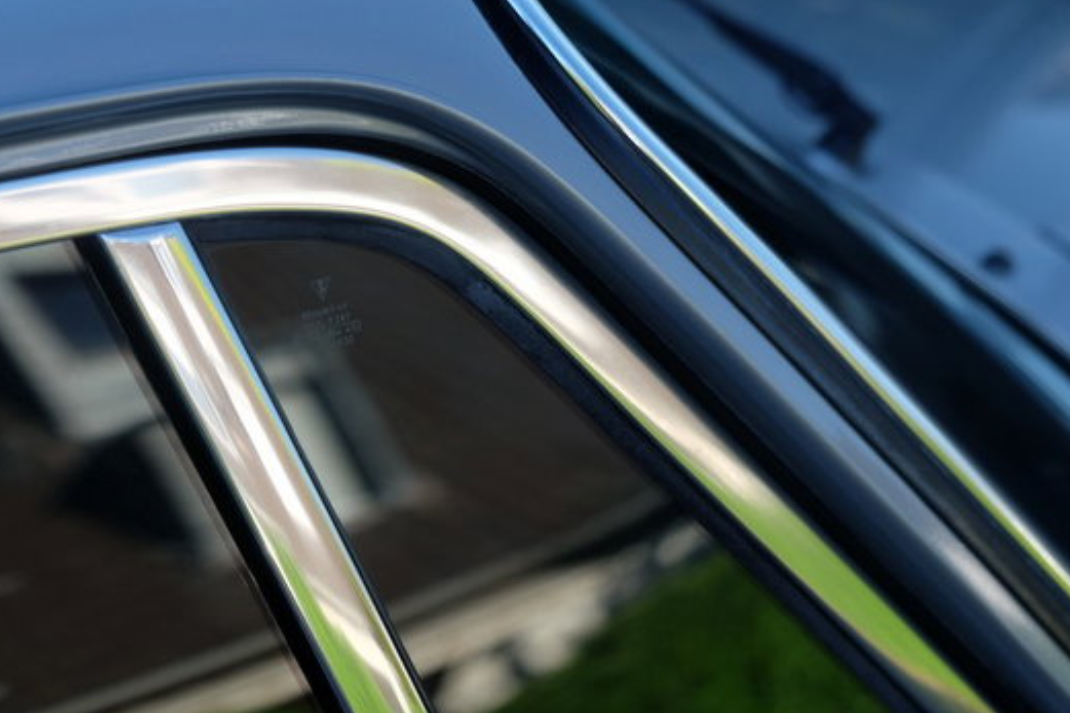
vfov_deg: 15.7
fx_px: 2585
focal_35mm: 87
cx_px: 298
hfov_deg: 23.2
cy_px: 238
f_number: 4
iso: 200
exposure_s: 1/150
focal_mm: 39
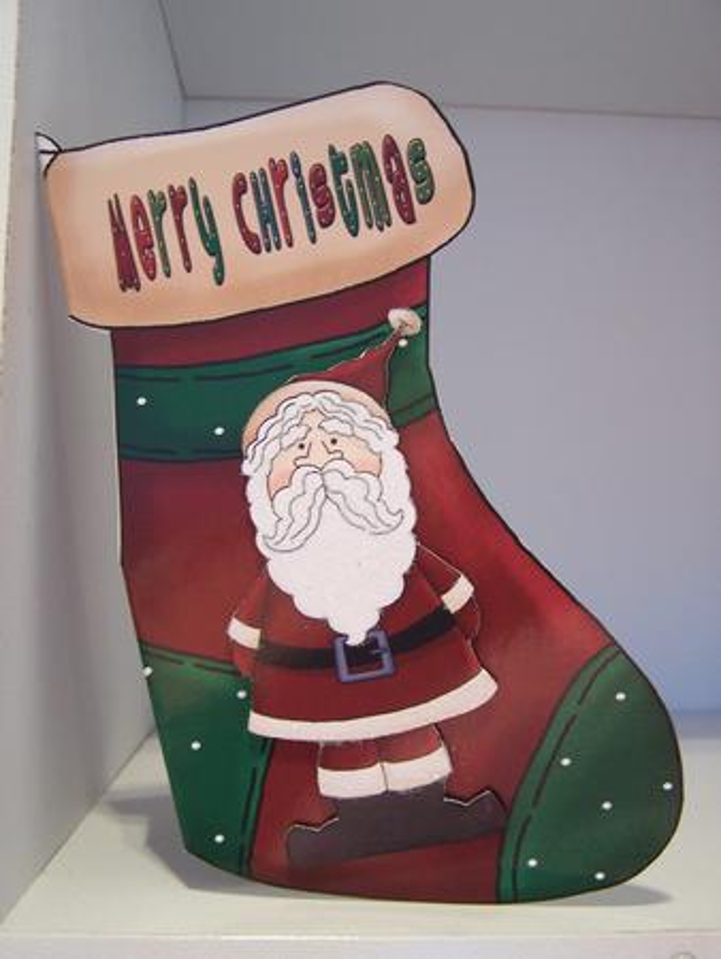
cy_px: 480
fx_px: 1054
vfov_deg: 49.0
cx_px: 360
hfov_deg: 37.8
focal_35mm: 38
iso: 140
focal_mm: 6.3
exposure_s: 1/20
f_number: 2.8
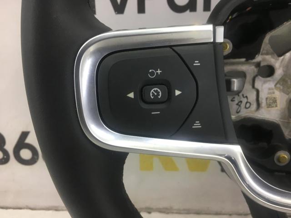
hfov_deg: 61.7
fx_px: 244
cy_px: 109
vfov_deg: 48.2
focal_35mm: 29
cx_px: 146
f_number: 2.2
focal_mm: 4.15
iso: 32
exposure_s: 1/33
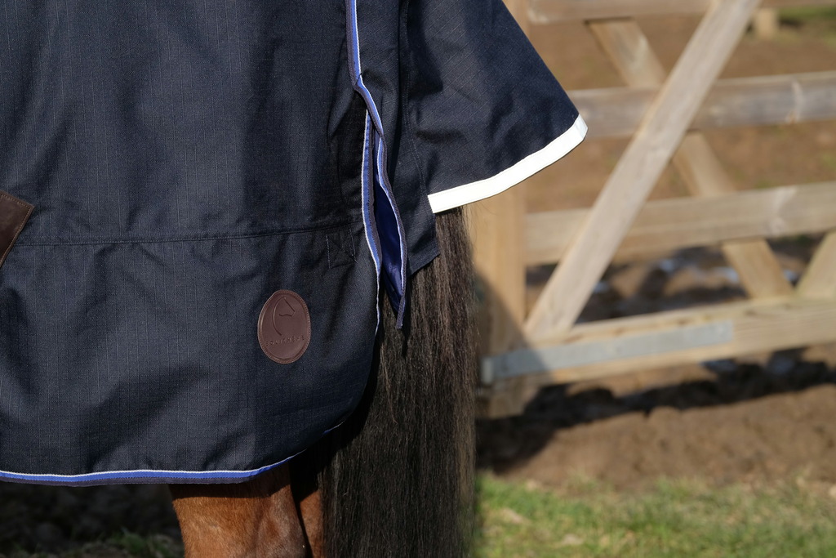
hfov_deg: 12.2
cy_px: 279
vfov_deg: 8.1
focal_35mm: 169
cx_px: 418
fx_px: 3925
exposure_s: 1/2000
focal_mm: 112.6
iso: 400
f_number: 4
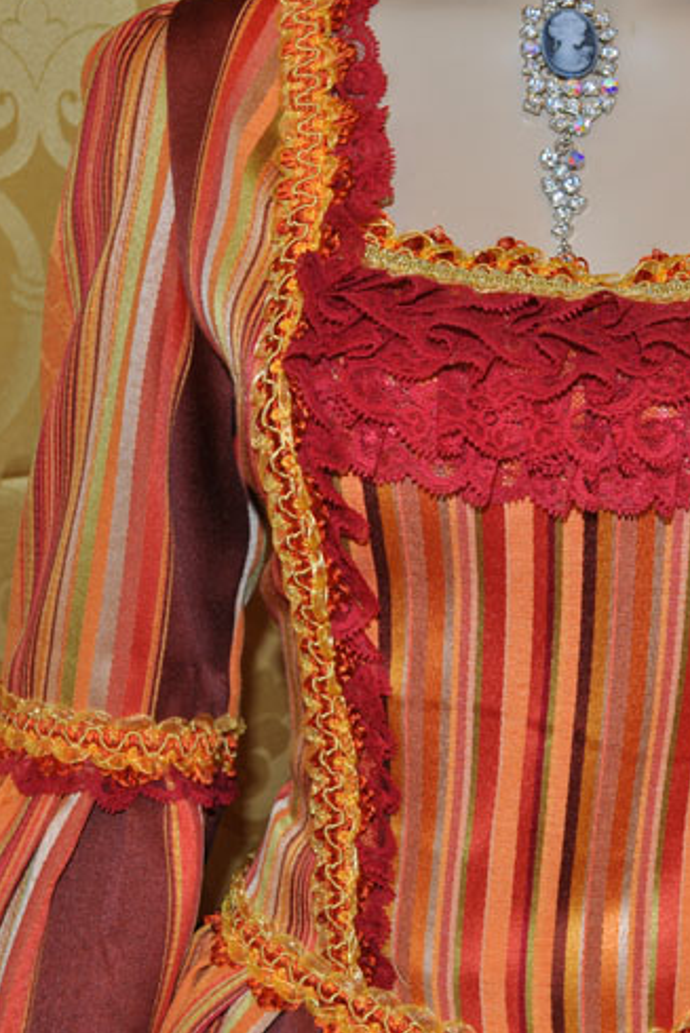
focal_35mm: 55
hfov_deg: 24.1
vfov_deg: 36.2
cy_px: 512
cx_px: 582
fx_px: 1580
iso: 200
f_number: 5.6
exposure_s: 1/30
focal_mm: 24
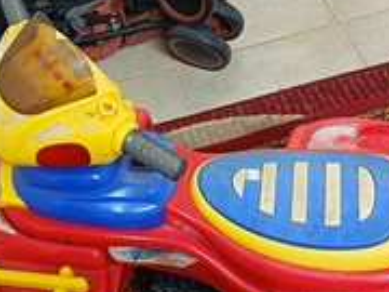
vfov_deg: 24.0
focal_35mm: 61
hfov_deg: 31.3
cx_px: 118
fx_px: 685
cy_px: 140
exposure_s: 1/30
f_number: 1.75
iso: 2508
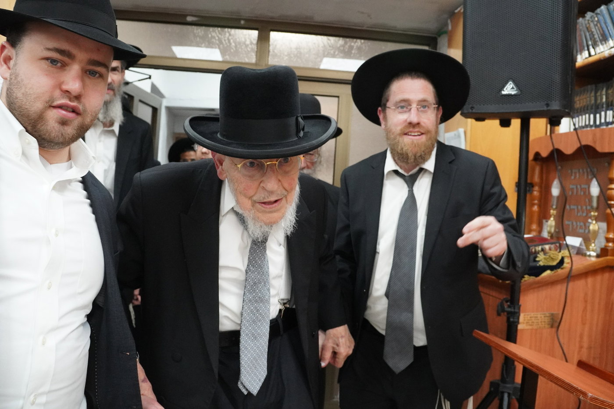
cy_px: 204
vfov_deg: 44.2
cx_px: 307
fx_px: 504
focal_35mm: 30
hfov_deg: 62.7
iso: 3200
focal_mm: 19.7
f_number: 5
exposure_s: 1/200
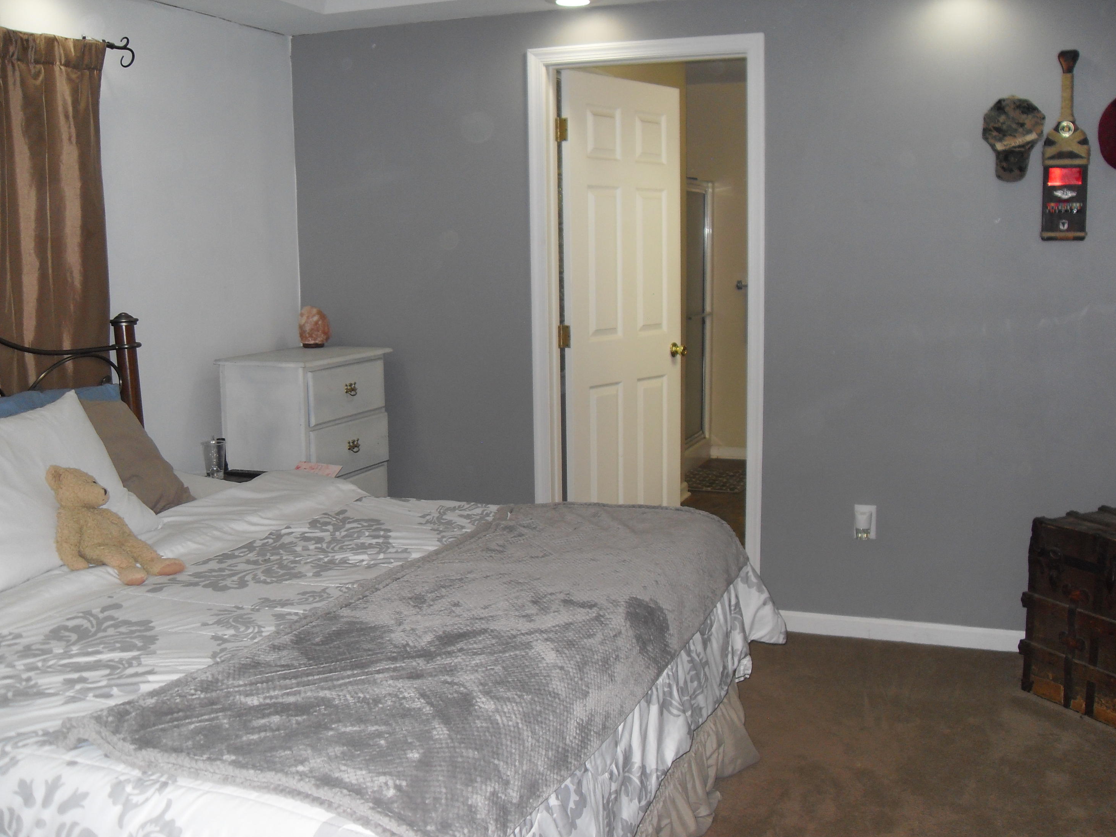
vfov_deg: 40.7
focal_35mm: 35
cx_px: 561
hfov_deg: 52.6
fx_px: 1128
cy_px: 427
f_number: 2.8
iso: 100
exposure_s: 1/45
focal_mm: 6.3
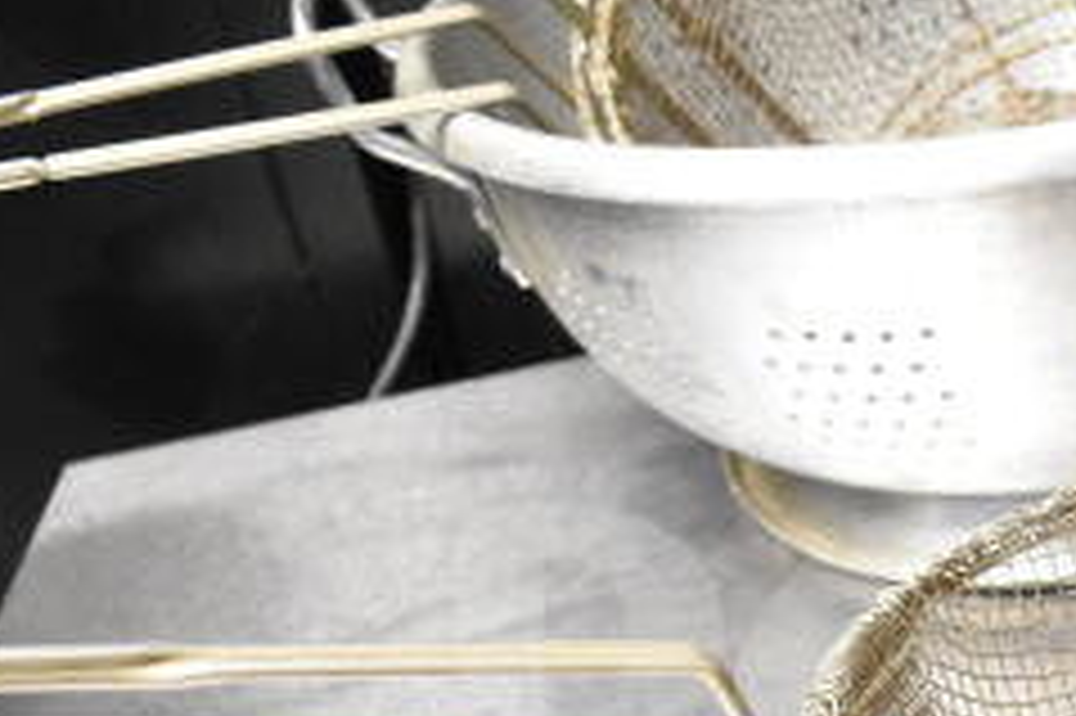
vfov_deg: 18.6
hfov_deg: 28.7
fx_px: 2061
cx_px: 837
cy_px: 862
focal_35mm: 69
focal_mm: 18
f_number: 3.5
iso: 2500
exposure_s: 1/30
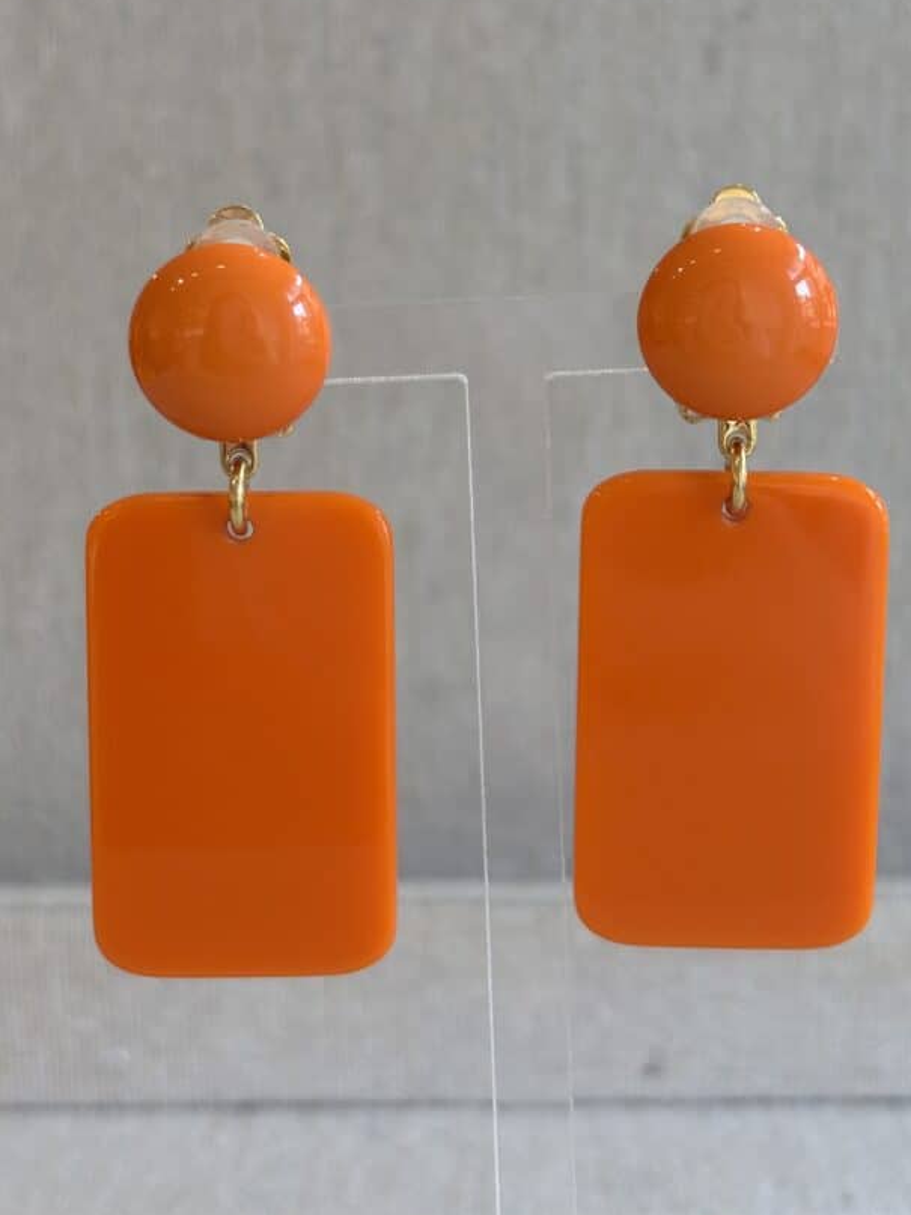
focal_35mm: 66
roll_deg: -0.7
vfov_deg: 29.3
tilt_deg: -8.5
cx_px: 480
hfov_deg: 22.2
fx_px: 2317
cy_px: 461
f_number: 1.6
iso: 40
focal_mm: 5.96
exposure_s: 1/100
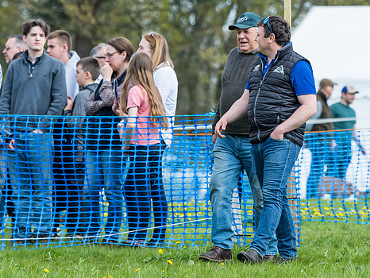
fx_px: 4149
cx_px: 261
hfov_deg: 5.1
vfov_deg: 3.8
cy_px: 145
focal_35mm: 388
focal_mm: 175
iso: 400
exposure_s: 1/2000
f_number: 4
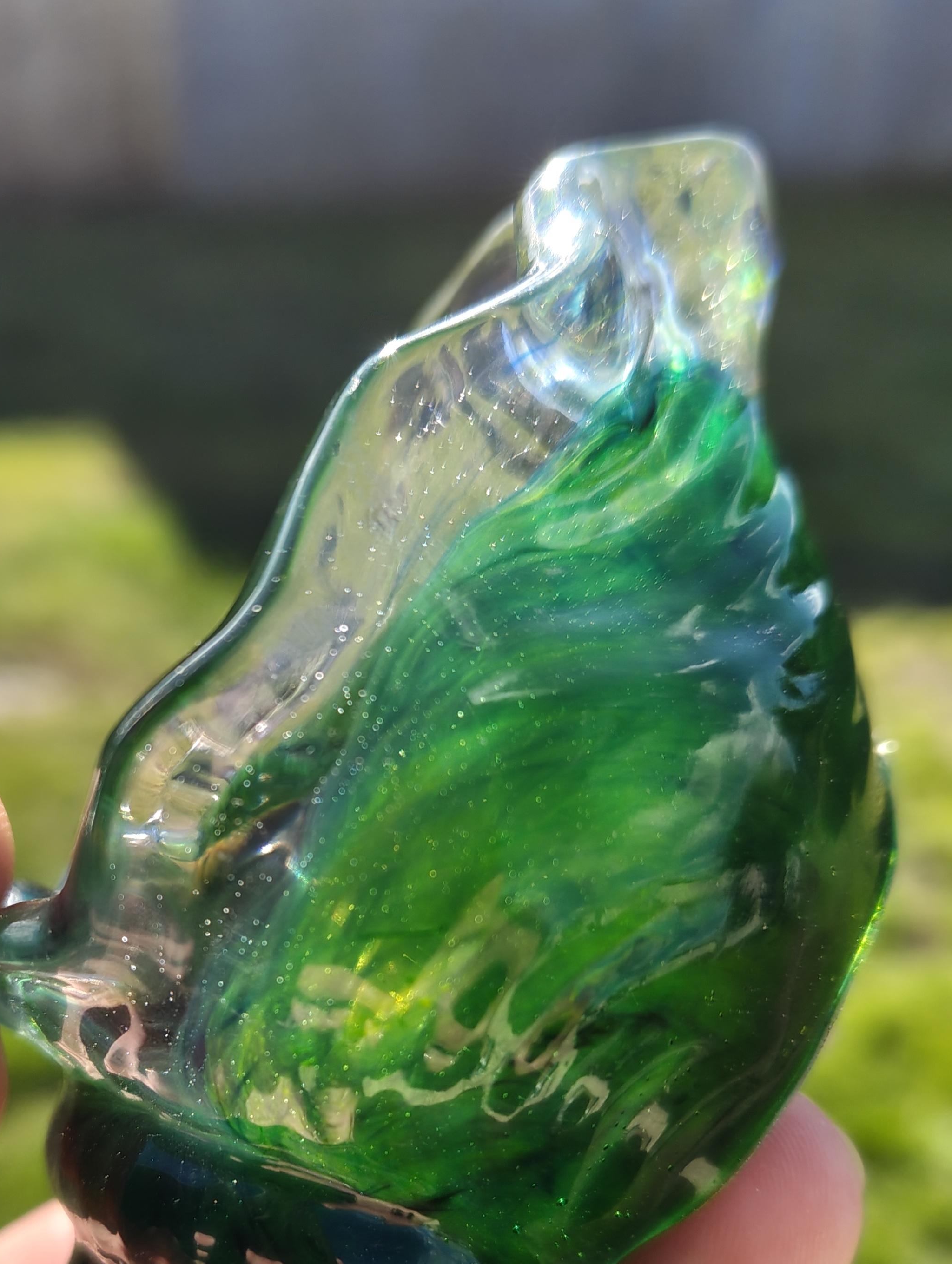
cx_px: 300
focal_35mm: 36
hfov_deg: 39.2
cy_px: 903
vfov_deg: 49.8
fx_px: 1317
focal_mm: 5.56
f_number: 1.88
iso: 50
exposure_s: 1/374
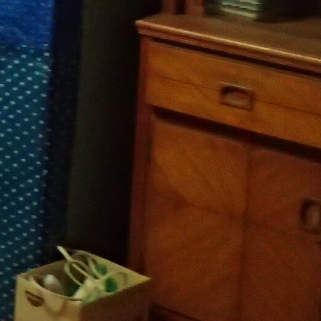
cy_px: -158
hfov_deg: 11.6
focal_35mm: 129
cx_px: -389
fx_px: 1353
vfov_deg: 12.8
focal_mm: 5.5
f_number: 2.3
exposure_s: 1/25
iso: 800
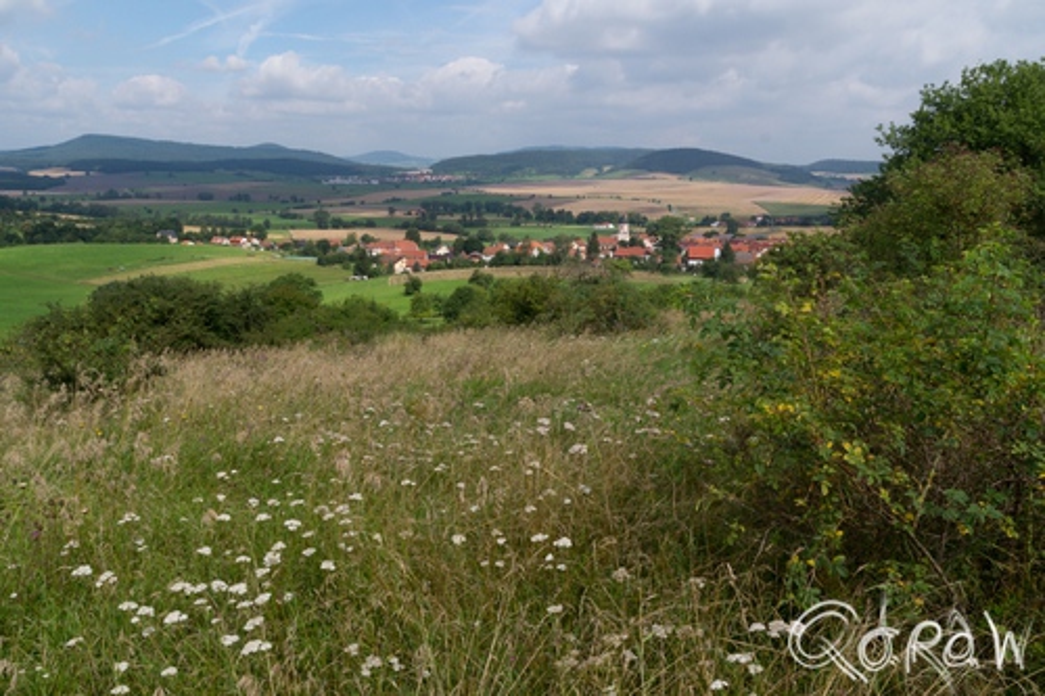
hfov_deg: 67.4
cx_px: 522
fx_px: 783
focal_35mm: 27
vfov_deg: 47.9
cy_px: 348
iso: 100
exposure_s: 1/80
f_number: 14
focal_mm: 18
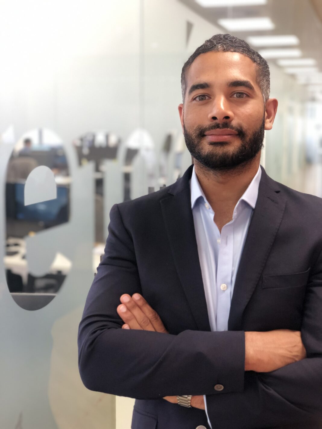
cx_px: 161
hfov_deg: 28.0
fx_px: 645
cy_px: 214
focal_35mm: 52
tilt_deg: -8.5
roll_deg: -0.7
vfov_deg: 36.8
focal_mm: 6
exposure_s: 1/50
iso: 100
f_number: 2.4
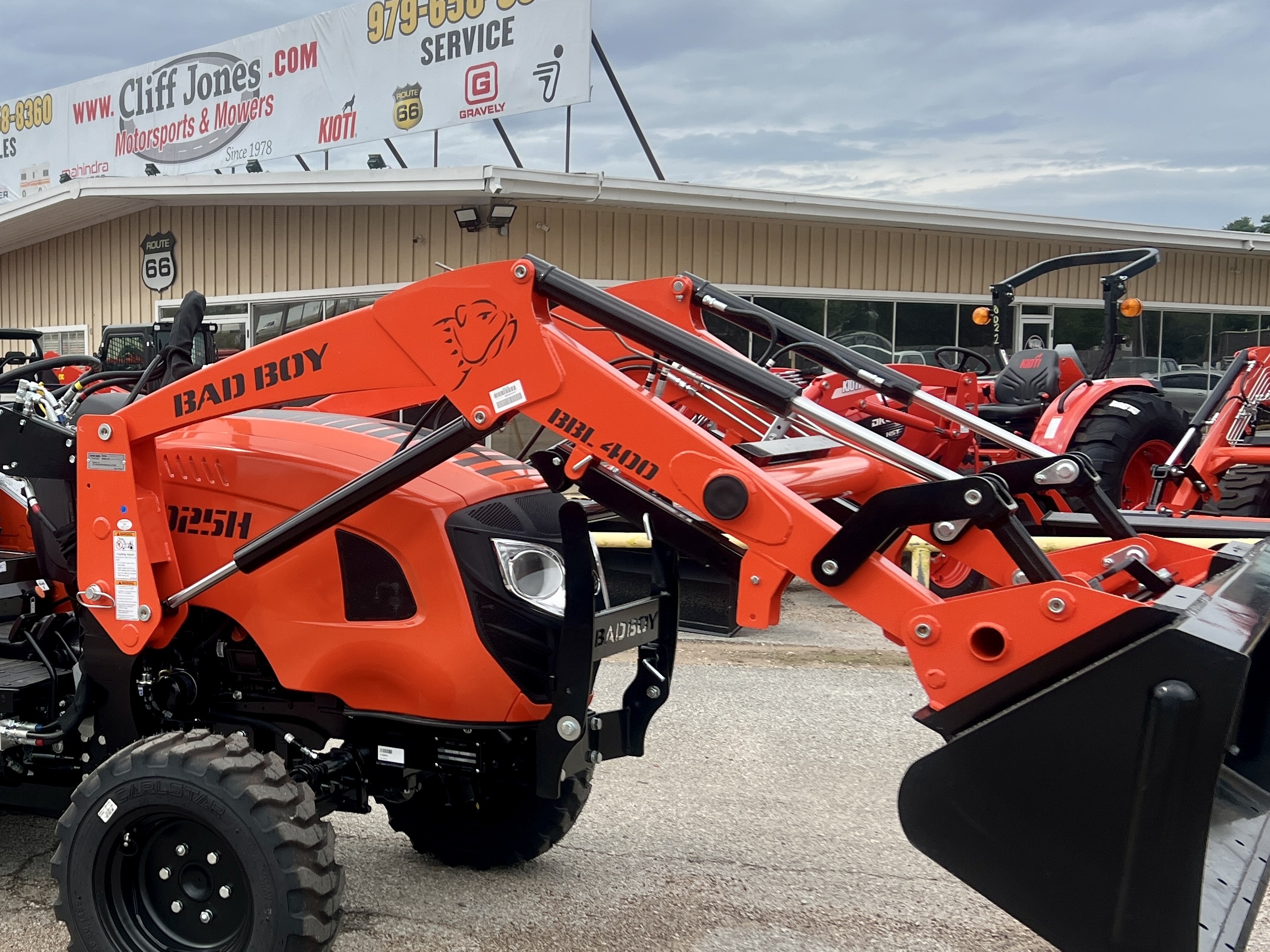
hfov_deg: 39.8
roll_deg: +0.4
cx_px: 271
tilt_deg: -5.0
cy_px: 515
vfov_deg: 31.5
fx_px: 1688
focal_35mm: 46
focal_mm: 5.7
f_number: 1.5
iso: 50
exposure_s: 1/2208
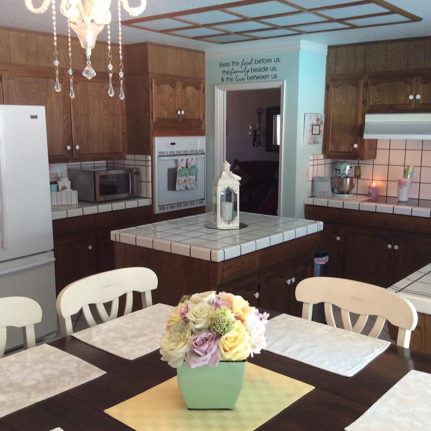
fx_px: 535
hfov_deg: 43.9
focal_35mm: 38
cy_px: 215
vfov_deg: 43.9
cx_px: 220
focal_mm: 3.3
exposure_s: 1/25
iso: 64
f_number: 2.4
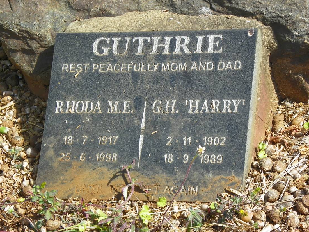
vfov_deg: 9.4
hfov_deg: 12.6
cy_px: 117
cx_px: 153
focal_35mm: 157
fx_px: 1401
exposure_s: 1/200
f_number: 4.5
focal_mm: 25.7
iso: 64
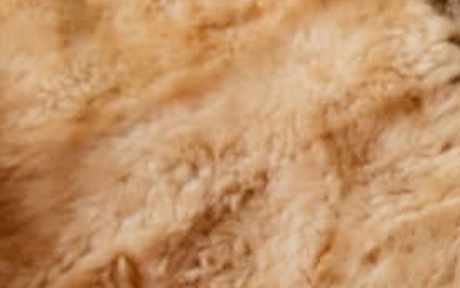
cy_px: 148
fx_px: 2271
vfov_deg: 7.3
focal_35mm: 181
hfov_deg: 11.3
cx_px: 591
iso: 400
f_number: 4
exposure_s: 1/100
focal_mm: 30
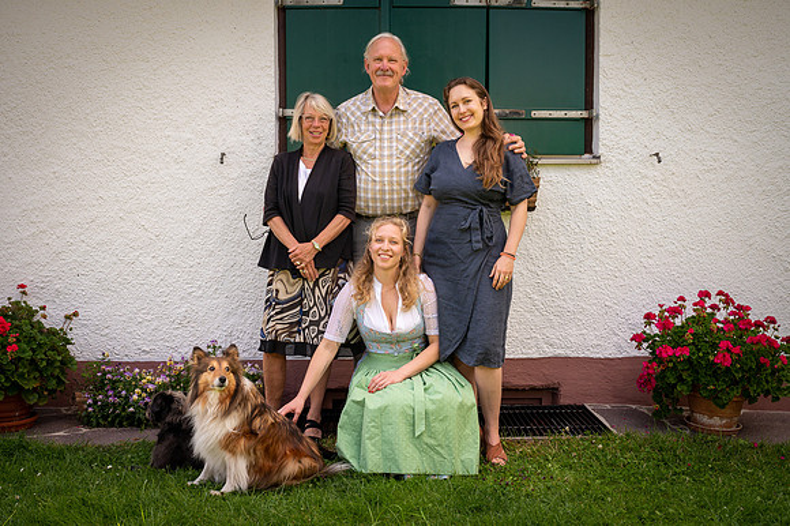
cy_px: 263
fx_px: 768
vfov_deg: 37.8
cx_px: 395
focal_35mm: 35
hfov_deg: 54.5
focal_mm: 35
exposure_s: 1/200
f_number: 10
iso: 250
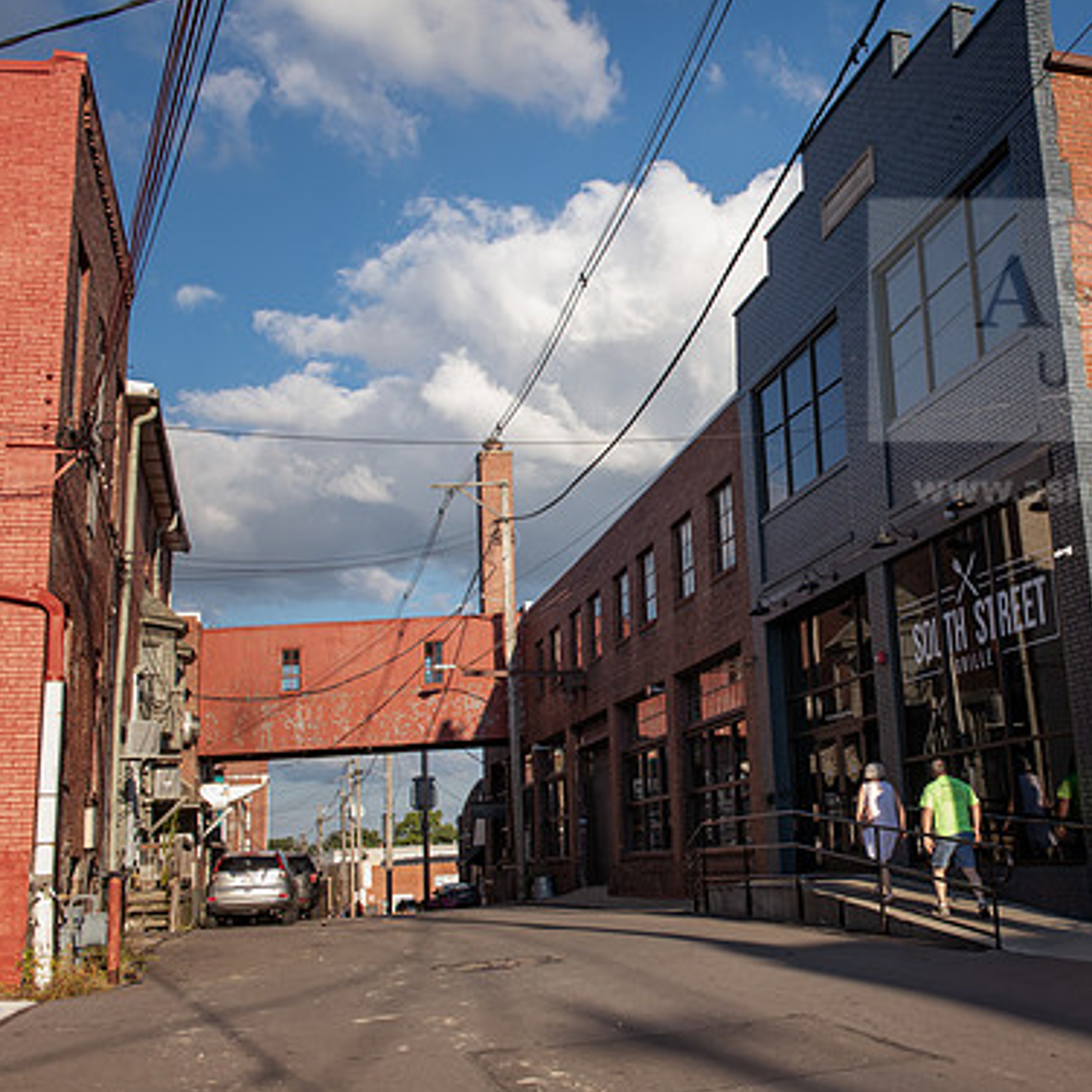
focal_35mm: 38
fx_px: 1356
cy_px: 550
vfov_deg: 43.9
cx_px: 781
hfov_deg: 42.8
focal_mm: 29
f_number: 9
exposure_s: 1/50
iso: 31
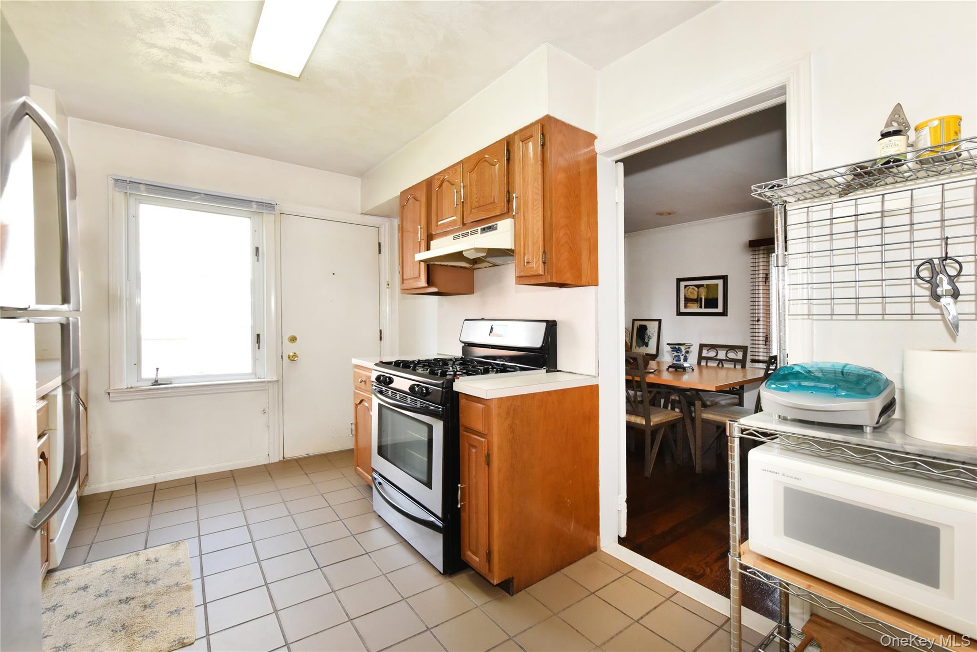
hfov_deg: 104.2
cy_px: 326
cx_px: 488
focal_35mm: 14
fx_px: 380
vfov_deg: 81.2
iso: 1600
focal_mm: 14
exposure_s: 1/60
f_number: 7.1
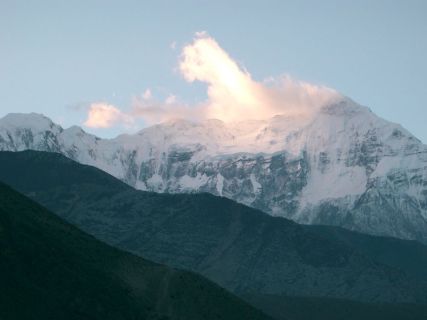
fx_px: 1221
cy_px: 160
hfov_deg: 19.8
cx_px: 214
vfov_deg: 14.9
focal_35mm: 99
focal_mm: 20.3
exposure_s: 1/100
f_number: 4.5
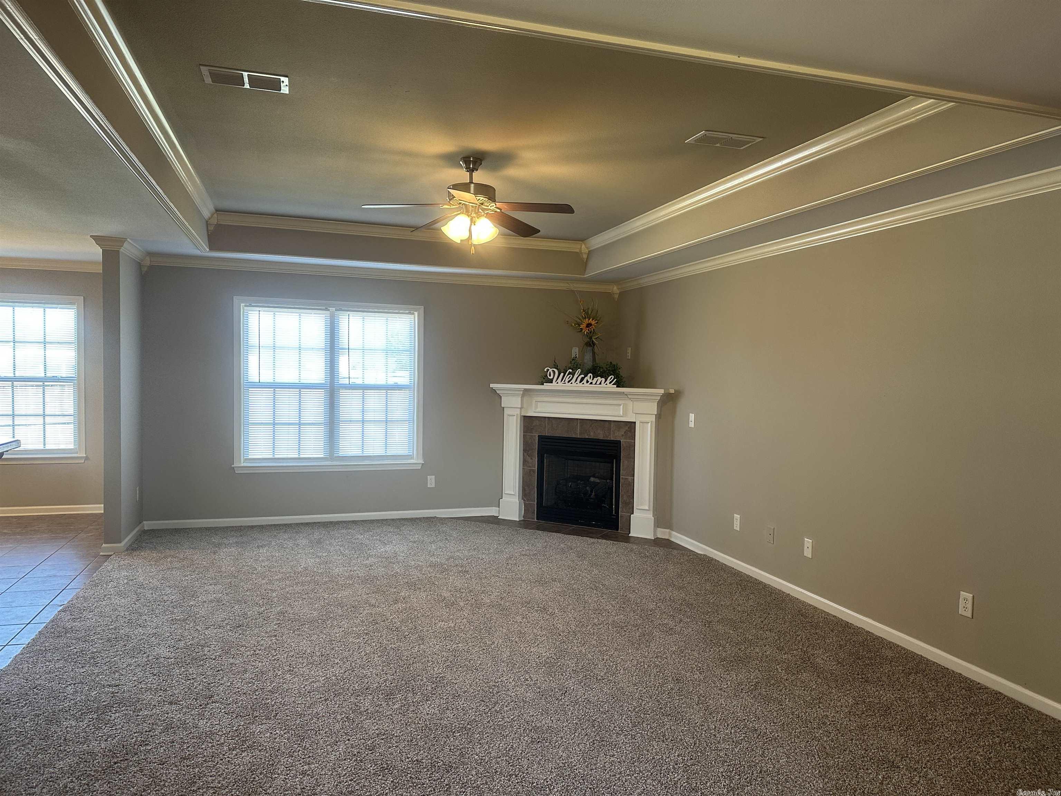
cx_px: 530
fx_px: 736
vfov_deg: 56.8
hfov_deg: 71.6
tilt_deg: -3.4
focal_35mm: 24
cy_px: 398
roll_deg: -1.6
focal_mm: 6.86
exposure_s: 1/60
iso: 160
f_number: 1.78
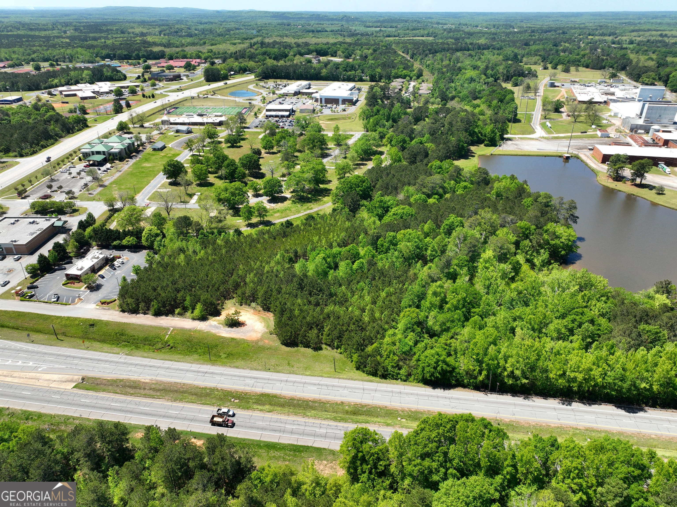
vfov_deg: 56.8
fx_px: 469
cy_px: 254
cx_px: 338
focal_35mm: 24
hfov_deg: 71.6
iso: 100
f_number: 2.8
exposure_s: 1/1250
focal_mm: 12.29
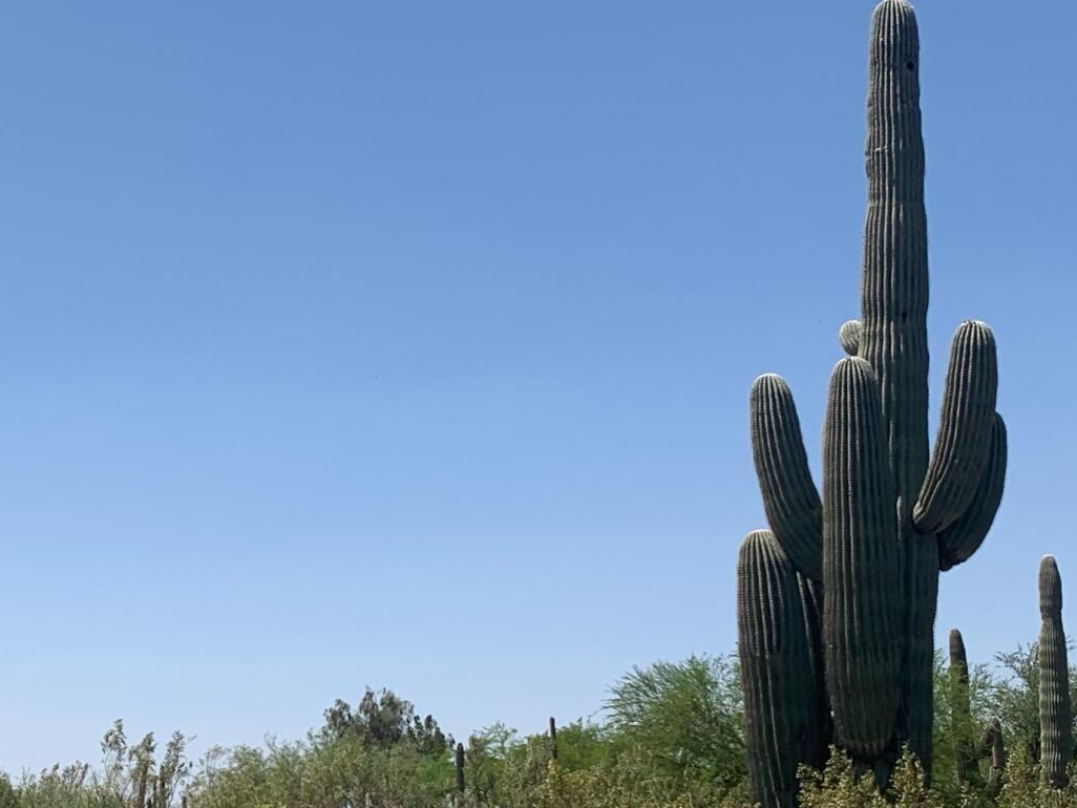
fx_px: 2365
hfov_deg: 25.2
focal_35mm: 76
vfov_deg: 19.1
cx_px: 210
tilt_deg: +3.1
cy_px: 722
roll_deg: -0.4
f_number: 1.8
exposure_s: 1/3086
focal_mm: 4.25
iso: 25
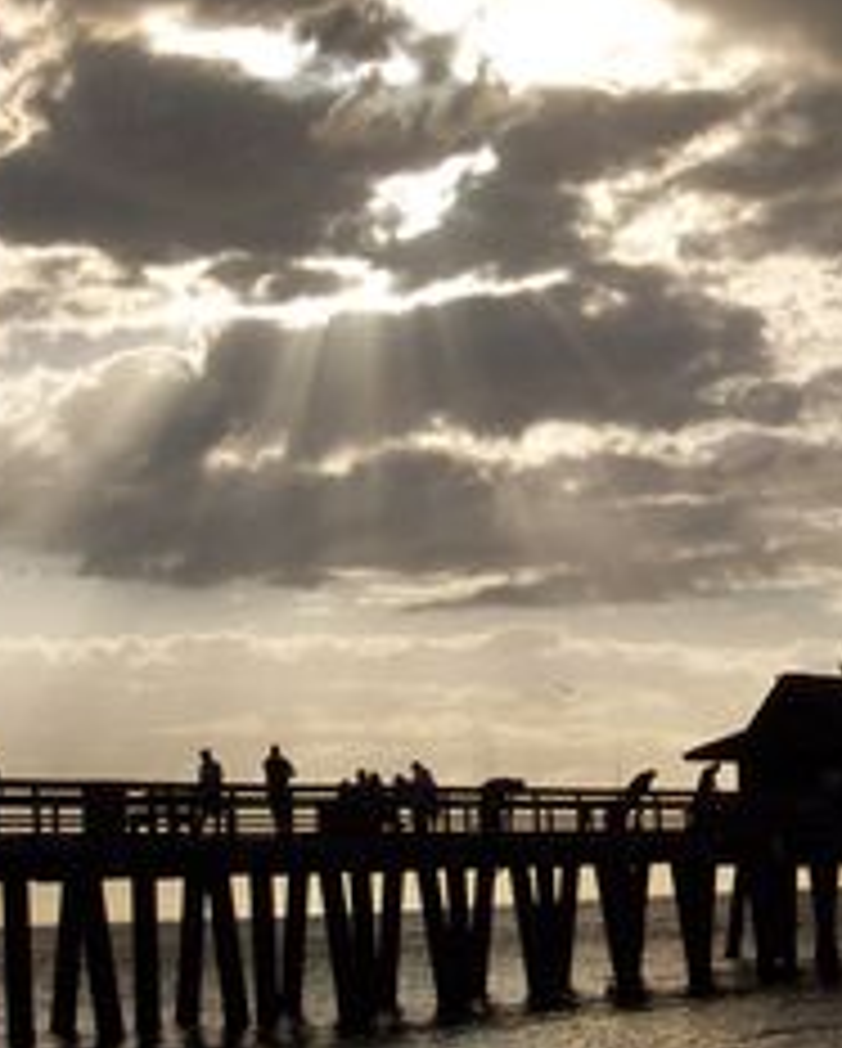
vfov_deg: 14.0
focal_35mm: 137
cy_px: 535
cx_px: 689
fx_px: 4259
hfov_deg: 11.2
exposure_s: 1/1000
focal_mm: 13.5
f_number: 8
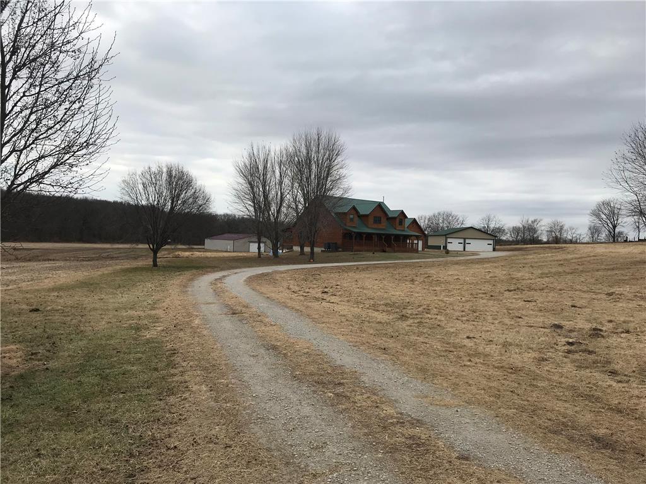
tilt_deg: -1.3
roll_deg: -2.6
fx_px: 523
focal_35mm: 28
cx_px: 323
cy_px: 242
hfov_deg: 63.4
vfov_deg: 49.7
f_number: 1.8
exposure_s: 1/553
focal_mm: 3.99
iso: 20
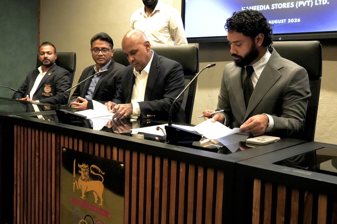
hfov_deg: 58.3
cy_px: 112
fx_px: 302
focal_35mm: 32
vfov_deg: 40.8
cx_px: 168
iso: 8000
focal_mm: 32.3
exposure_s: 1/80
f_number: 8
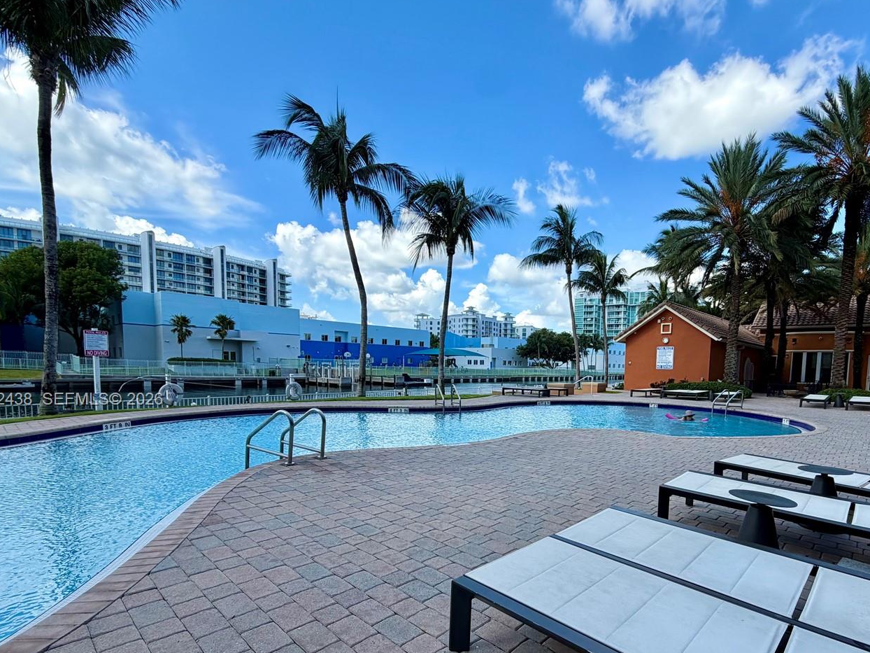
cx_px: 505
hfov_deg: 87.0
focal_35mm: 18
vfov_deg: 70.6
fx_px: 452
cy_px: 400
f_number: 2.2
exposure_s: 1/770
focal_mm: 2.22
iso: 32
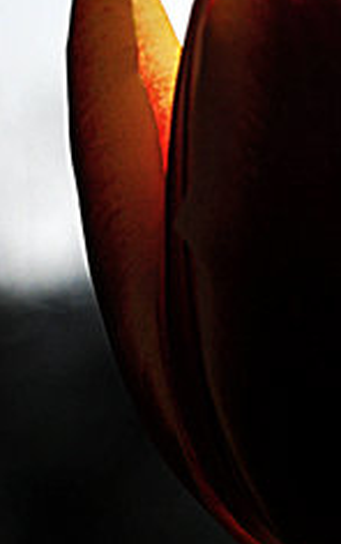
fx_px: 3070
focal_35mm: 207
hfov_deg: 6.3
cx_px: 291
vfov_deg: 10.1
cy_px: 479
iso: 200
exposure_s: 1/4000
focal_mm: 40
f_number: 4.5
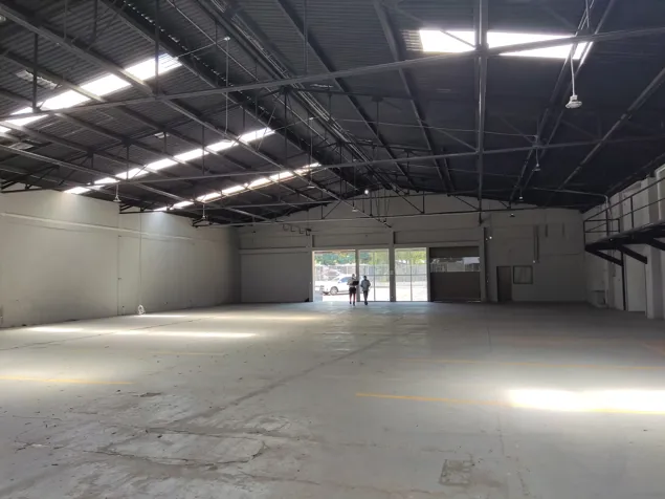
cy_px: 250
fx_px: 480
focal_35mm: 25
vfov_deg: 54.9
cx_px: 332
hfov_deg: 69.4
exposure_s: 1/120
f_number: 1.79
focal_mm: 4.71
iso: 71
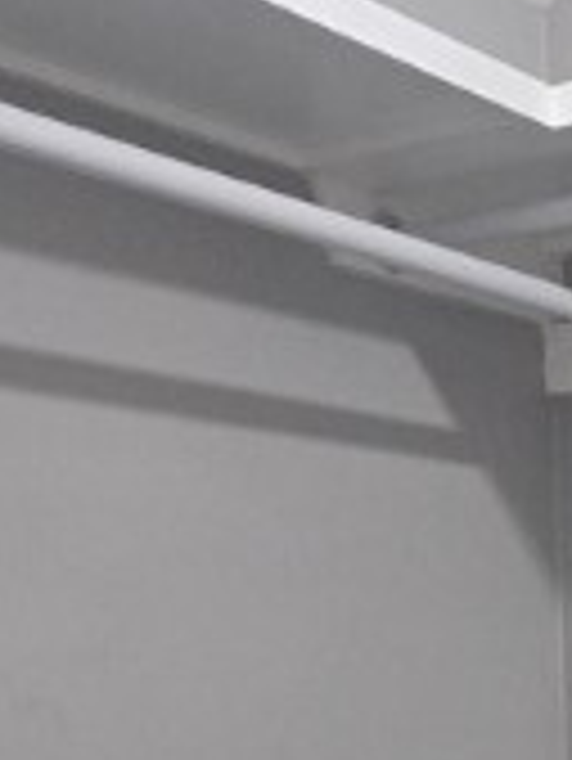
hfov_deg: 20.6
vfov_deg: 25.5
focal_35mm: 59
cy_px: 1106
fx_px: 1298
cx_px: 896
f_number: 2.2
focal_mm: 2.2
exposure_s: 1/60
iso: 200
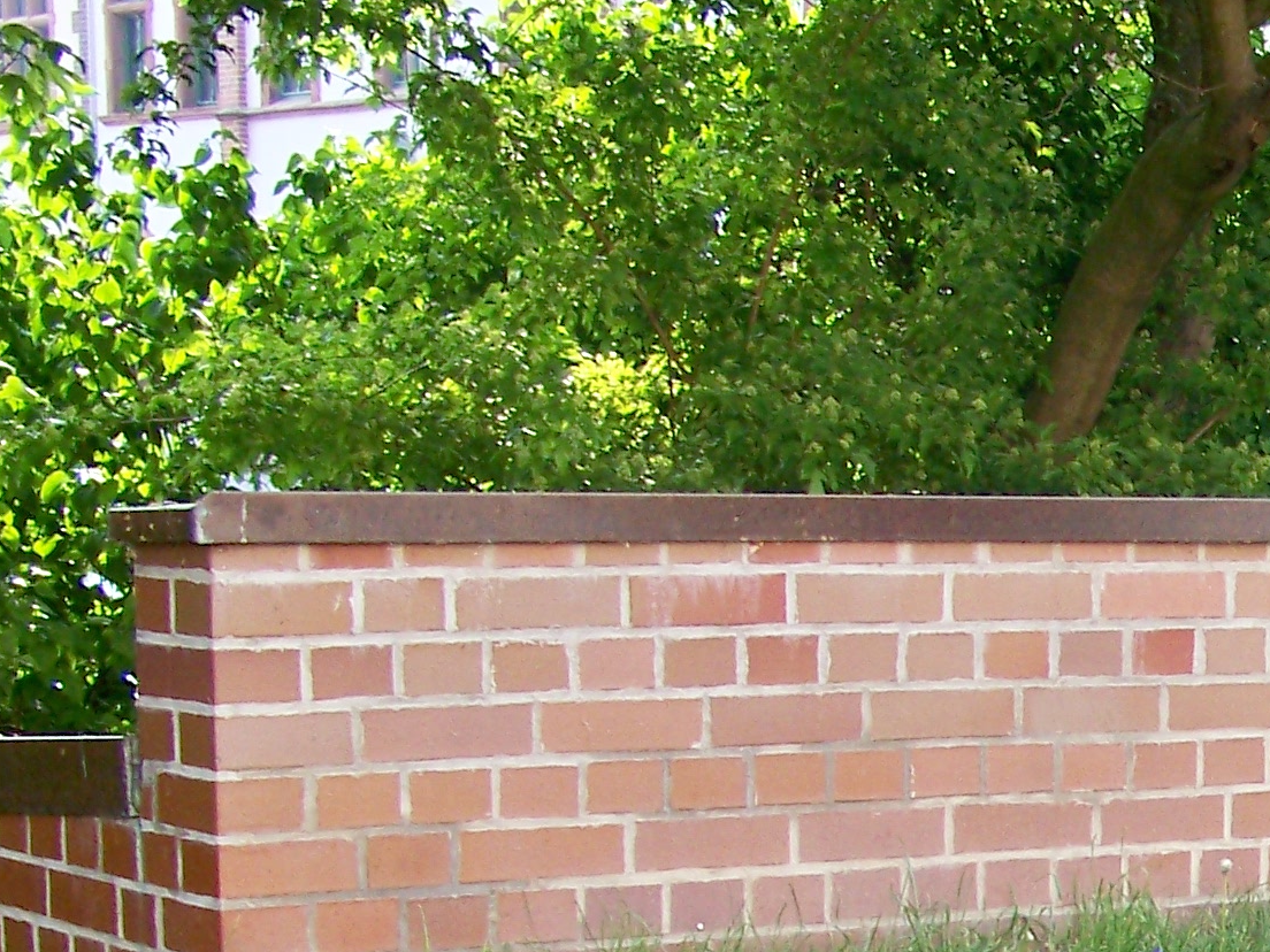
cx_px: 1948
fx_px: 3999
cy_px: 1421
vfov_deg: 12.9
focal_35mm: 109
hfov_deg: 16.4
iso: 100
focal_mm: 5.85
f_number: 2.8
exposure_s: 1/200
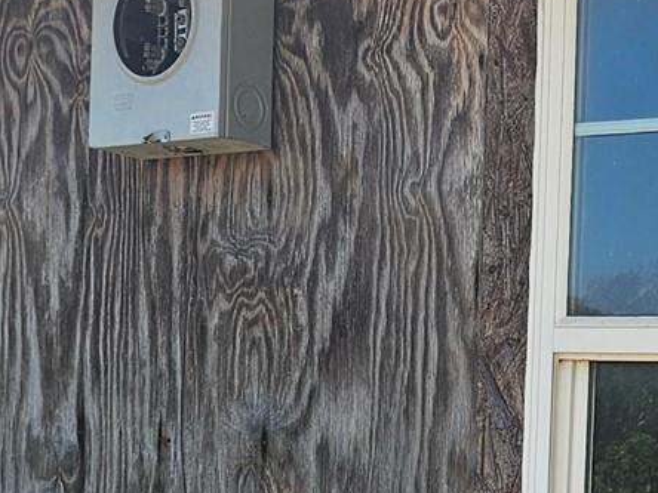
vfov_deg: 13.6
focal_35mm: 106
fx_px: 2015
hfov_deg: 18.1
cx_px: 637
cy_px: 595
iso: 10
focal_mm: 6.3
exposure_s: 1/282
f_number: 1.7
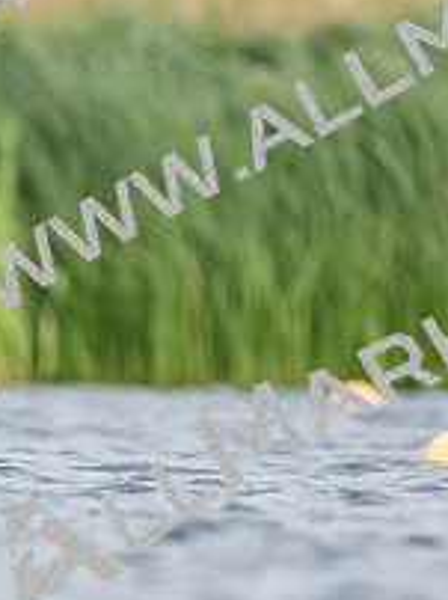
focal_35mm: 2490
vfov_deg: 0.8
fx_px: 43059
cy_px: 359
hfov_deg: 0.6
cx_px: -249
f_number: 4
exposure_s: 1/2500
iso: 220
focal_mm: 600
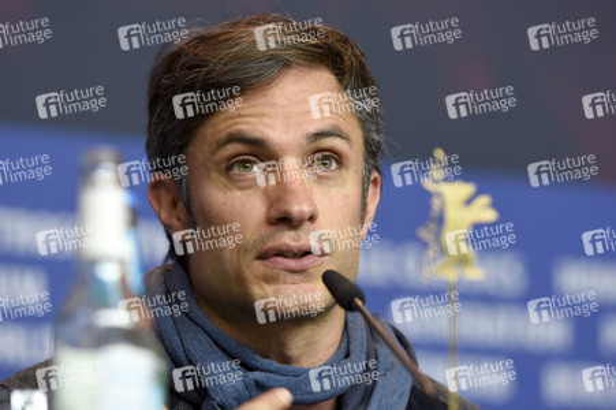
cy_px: 205
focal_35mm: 248
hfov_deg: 8.3
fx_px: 4232
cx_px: 308
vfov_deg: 5.5
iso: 640
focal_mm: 165
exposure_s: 1/250
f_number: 3.5
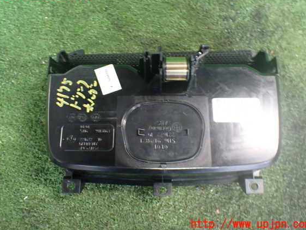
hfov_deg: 56.8
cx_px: 151
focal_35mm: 32
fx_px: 283
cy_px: 108
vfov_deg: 44.1
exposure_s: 1/30
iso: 1000
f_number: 2.3
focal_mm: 5.4
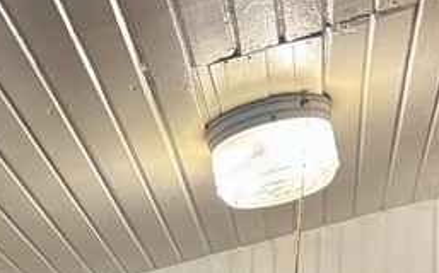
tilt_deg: -0.2
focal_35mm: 110
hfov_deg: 18.7
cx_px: 60
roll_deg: -1.8
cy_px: 568
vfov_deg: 10.7
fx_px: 1315
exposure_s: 1/60
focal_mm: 5.96
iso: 125
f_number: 1.6
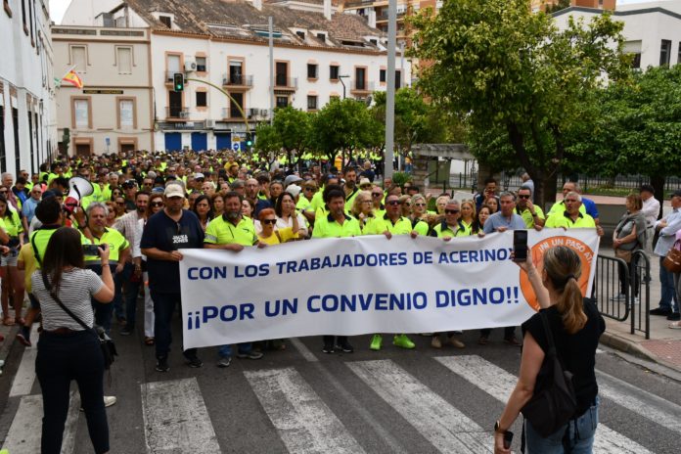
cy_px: 227
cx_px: 340
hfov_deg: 48.5
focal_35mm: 40
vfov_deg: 33.4
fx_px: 757
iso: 110
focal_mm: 27
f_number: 8
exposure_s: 1/250
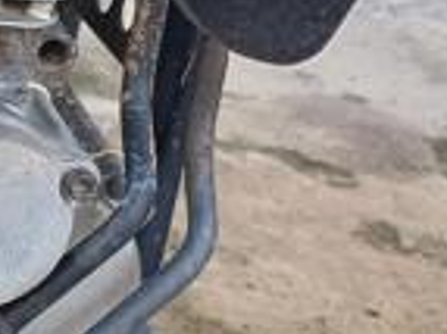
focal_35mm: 112
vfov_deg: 13.1
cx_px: -328
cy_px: 25
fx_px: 1445
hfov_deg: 15.4
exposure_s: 1/102
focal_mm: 4.65
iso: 50
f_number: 1.8
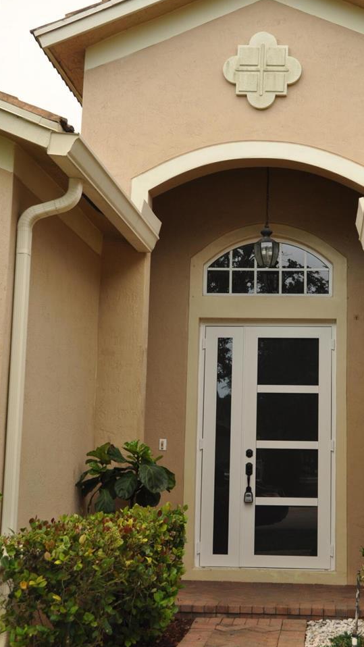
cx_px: 265
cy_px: 301
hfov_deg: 21.7
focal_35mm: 55
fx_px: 944
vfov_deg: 37.8
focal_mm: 28
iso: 200
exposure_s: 1/160
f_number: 6.3
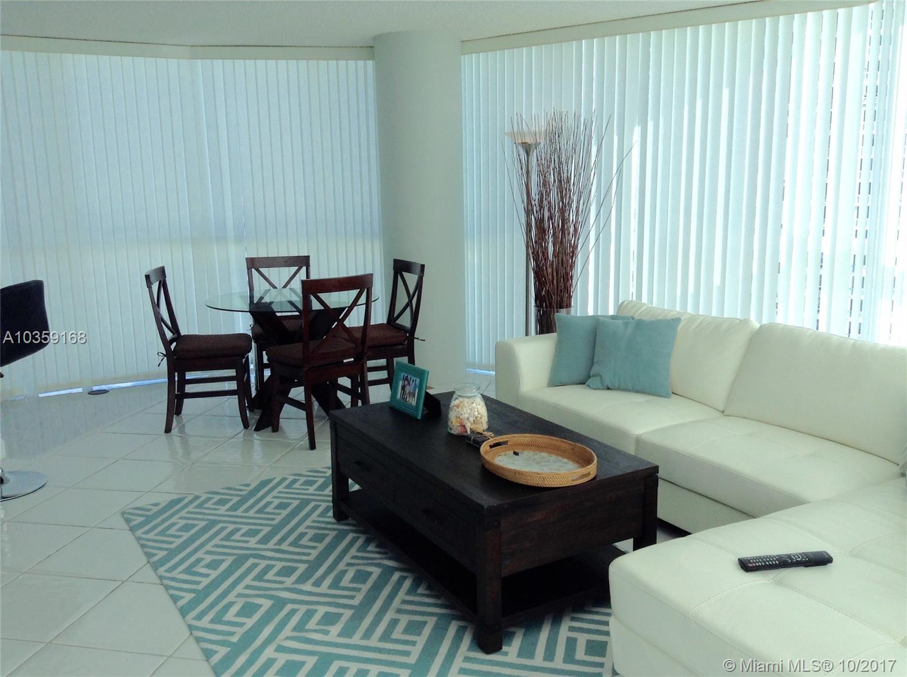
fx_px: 863
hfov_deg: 55.4
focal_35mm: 33
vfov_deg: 42.8
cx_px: 454
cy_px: 338
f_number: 2.4
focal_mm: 3.3
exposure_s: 1/245
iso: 25
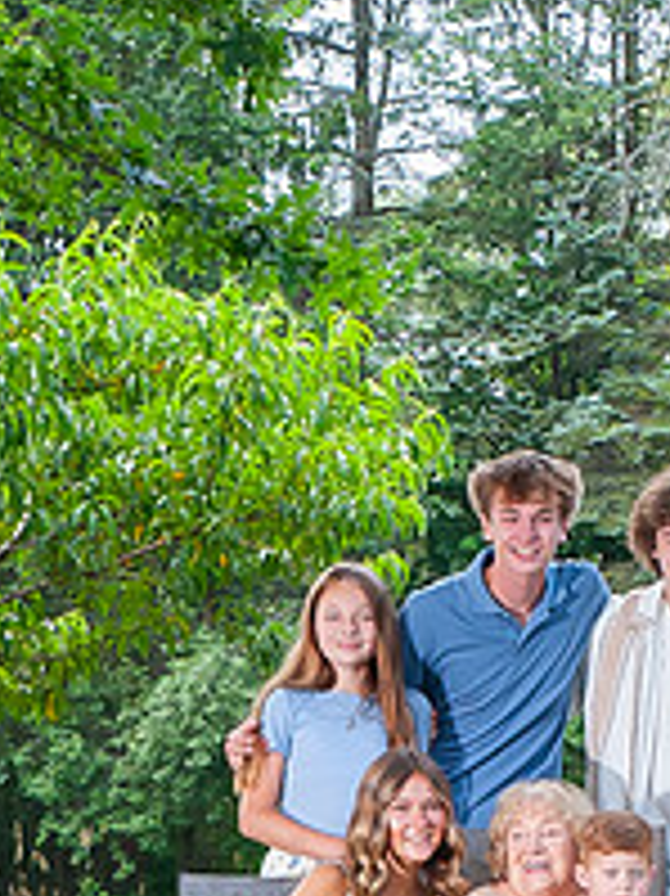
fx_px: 6743
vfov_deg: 7.6
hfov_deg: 5.7
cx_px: 848
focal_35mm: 261
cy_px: 655
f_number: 14
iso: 800
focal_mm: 48
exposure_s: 1/100
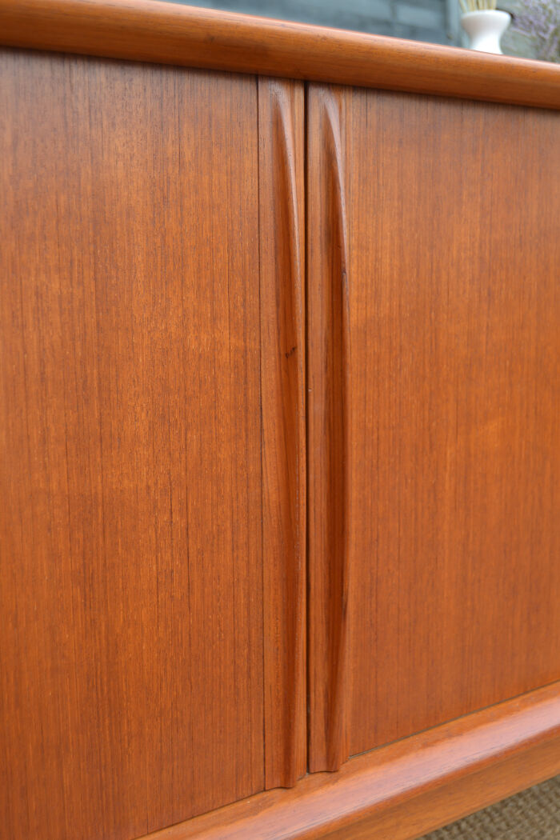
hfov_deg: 29.9
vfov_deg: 43.6
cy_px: 420
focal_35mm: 45
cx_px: 280
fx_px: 1050
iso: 125
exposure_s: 1/125
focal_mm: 30
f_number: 4.2
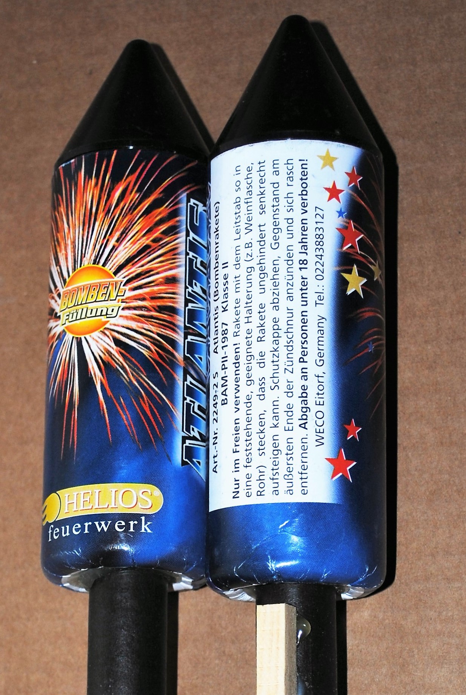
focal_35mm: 52
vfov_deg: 37.8
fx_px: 1016
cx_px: 233
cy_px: 348
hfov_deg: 25.8
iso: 100
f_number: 5
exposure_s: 1/60
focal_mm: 35
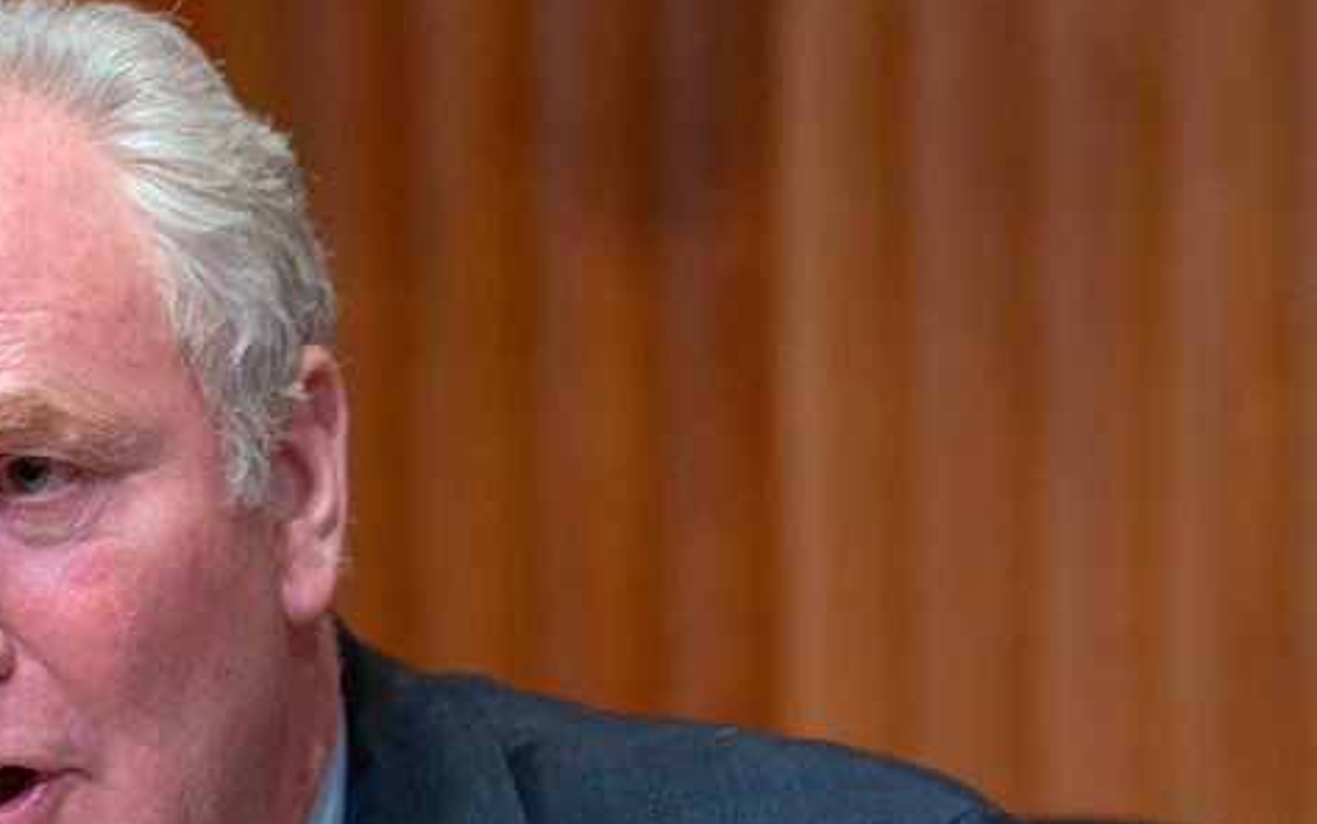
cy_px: 715
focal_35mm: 441
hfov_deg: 4.8
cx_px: -64
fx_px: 15834
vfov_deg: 3.0
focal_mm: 200
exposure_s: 1/320
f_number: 4
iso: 2500
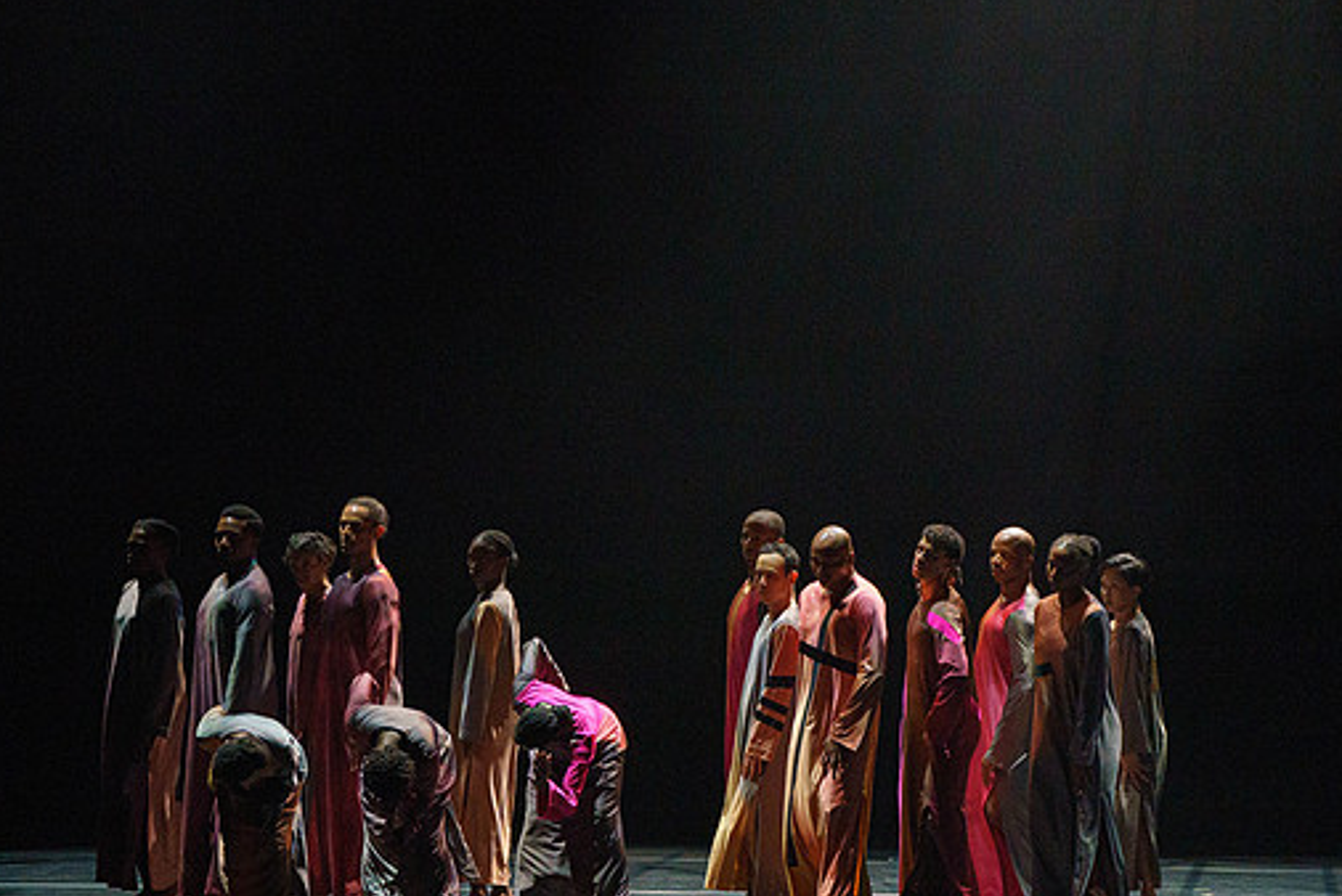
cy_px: 417
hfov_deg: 8.9
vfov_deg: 5.9
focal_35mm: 232
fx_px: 8653
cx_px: 573
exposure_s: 1/250
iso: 6400
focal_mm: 168
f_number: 5.6
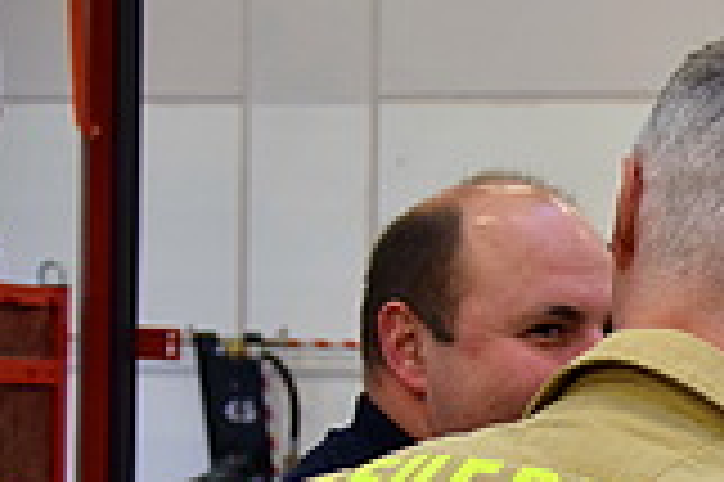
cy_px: 462
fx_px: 2853
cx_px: 942
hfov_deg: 13.9
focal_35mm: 142
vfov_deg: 9.6
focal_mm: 32
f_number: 4.2
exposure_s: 1/60
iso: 500
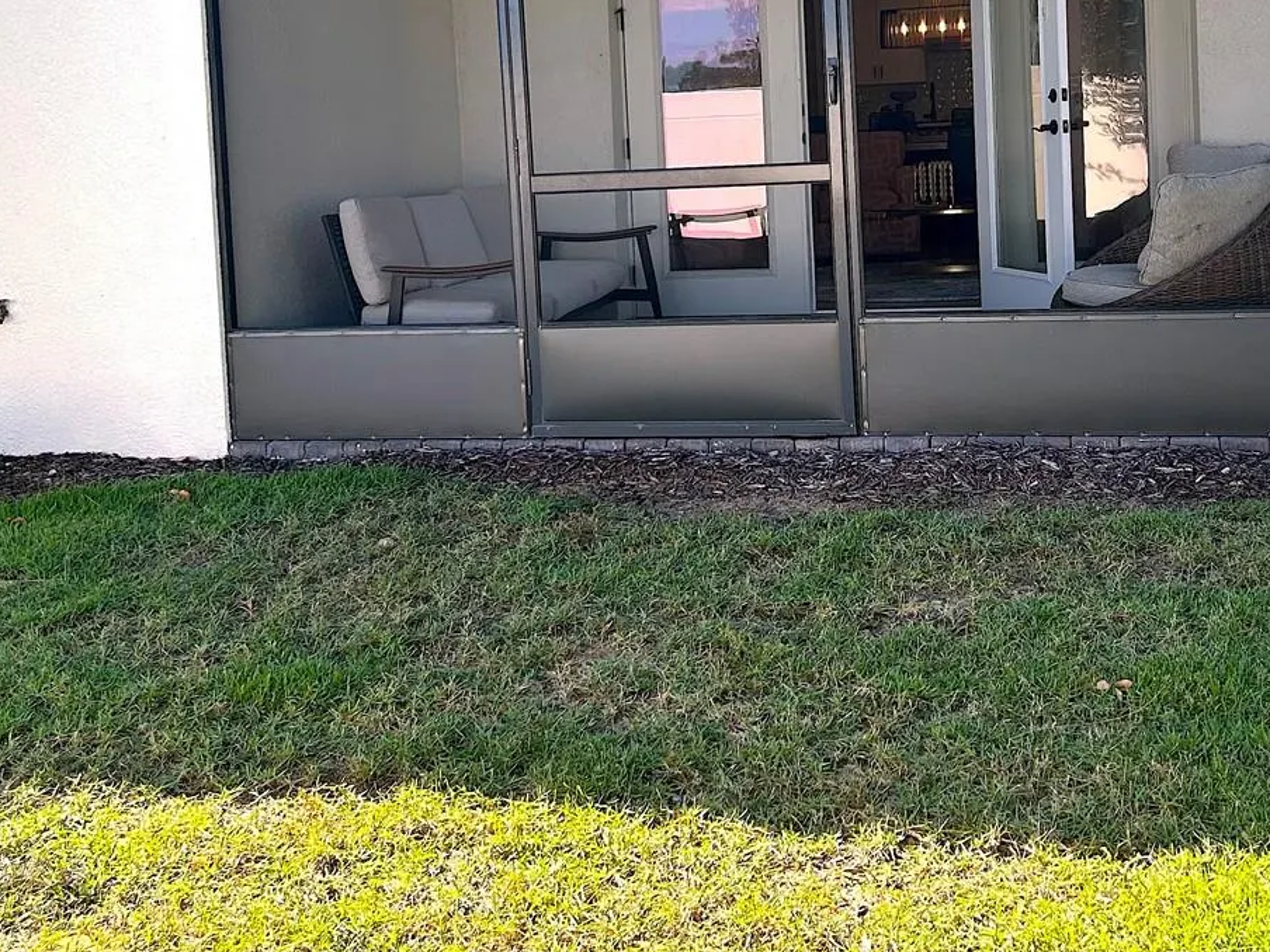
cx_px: 712
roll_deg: +2.9
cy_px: 191
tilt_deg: -2.7
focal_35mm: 46
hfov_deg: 41.2
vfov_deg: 30.7
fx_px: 1688
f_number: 1.5
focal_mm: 5.7
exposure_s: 1/846
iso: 50
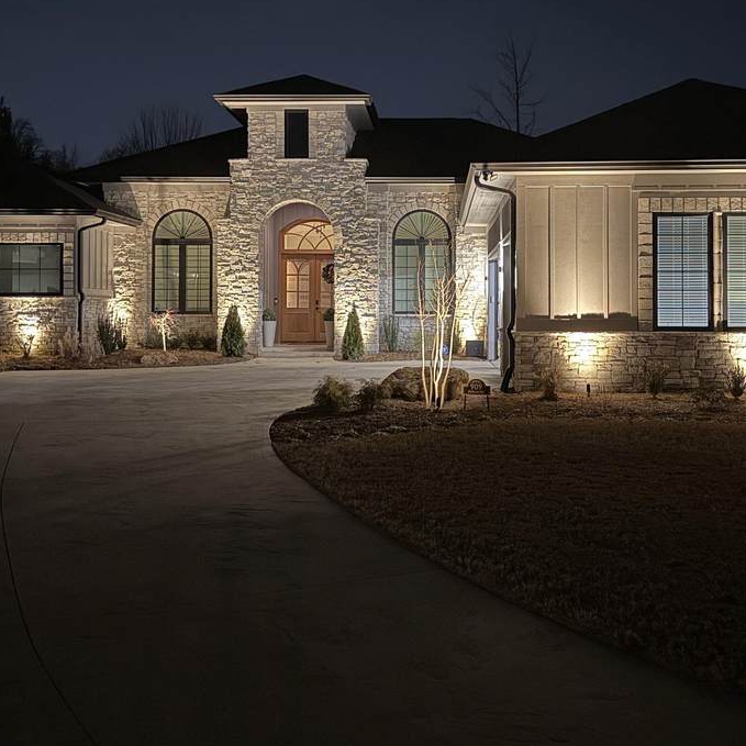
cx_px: 425
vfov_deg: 41.6
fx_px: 975
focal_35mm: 40
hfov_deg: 41.8
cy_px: 283
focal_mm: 6.76
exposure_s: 1/11
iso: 1000
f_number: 1.78
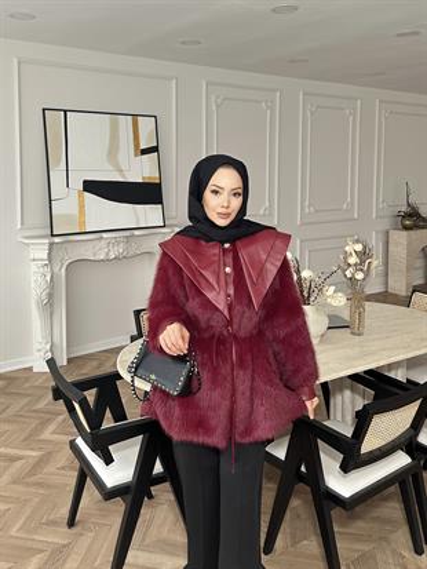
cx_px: 214
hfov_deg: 56.8
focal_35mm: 24
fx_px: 395
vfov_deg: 71.6
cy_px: 284
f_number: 1.78
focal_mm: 6.86
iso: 250
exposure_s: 1/105
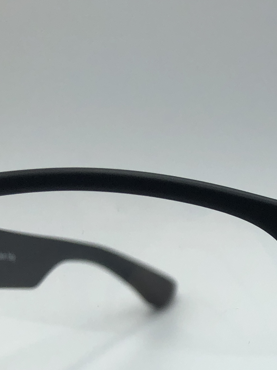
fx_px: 907
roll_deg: -0.3
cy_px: 347
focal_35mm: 85
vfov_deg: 22.4
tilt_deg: -10.0
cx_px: 379
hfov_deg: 16.3
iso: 40
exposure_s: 1/1021
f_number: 1.8
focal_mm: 4
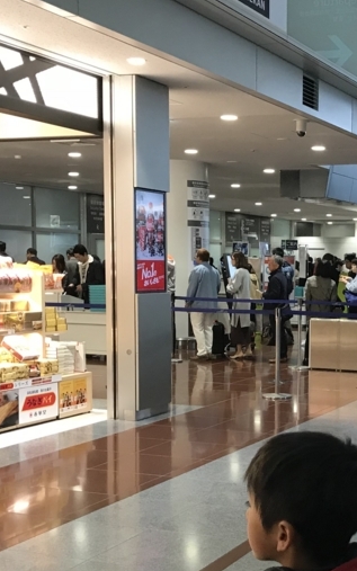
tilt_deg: -5.7
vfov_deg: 33.7
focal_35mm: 60
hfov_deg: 21.1
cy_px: 376
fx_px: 934
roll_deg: -0.4
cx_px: 329
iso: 40
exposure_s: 1/30
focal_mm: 3.99
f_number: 1.8
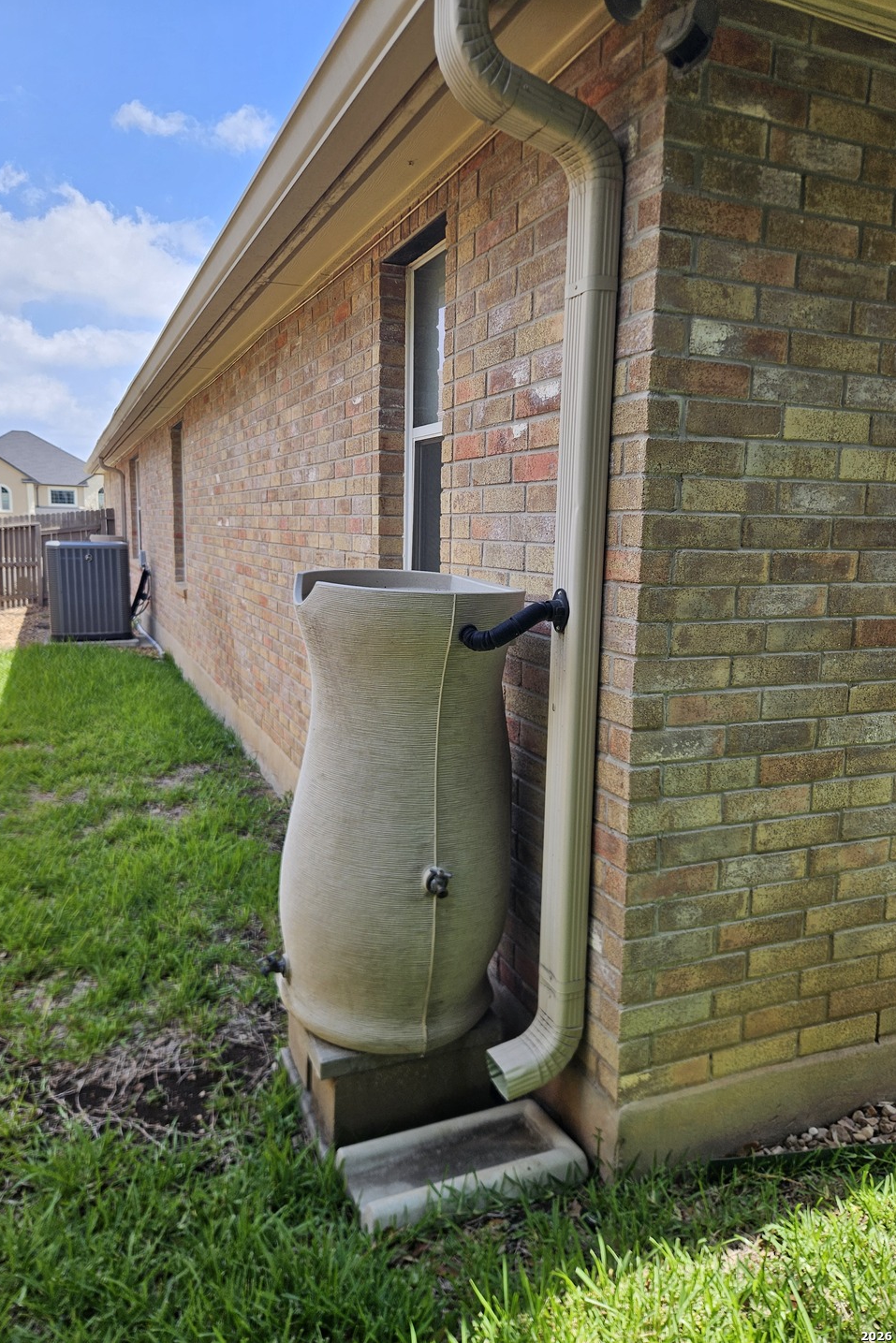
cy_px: 670
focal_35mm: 24
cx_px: 454
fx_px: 896
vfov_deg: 73.7
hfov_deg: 53.1
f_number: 1.8
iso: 25
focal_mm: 5.4
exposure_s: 1/562
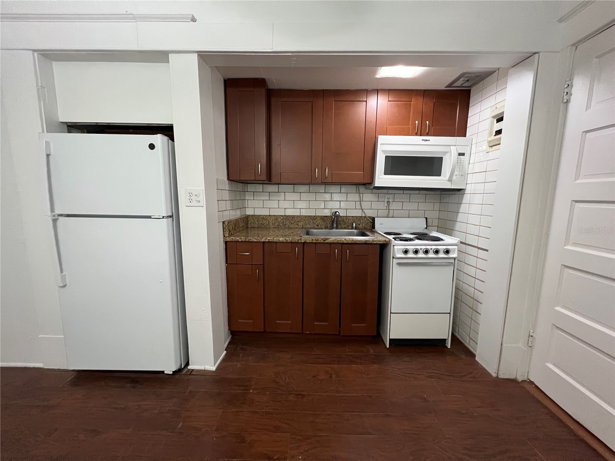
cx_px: 308
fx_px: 231
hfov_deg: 106.2
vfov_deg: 89.9
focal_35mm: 13
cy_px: 230
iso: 640
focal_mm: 1.57
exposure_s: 1/60
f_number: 1.8
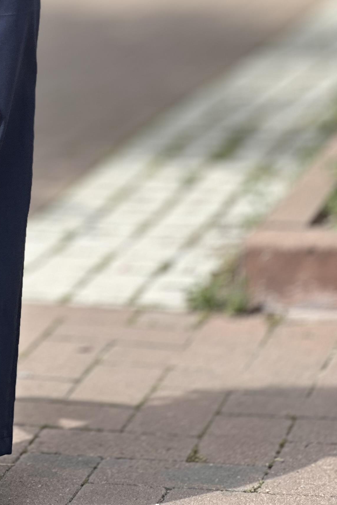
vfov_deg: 10.8
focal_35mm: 187
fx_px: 2626
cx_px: -104
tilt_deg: -6.4
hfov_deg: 7.3
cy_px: -75
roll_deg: -2.5
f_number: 2.8
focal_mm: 9
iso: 25
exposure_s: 1/283
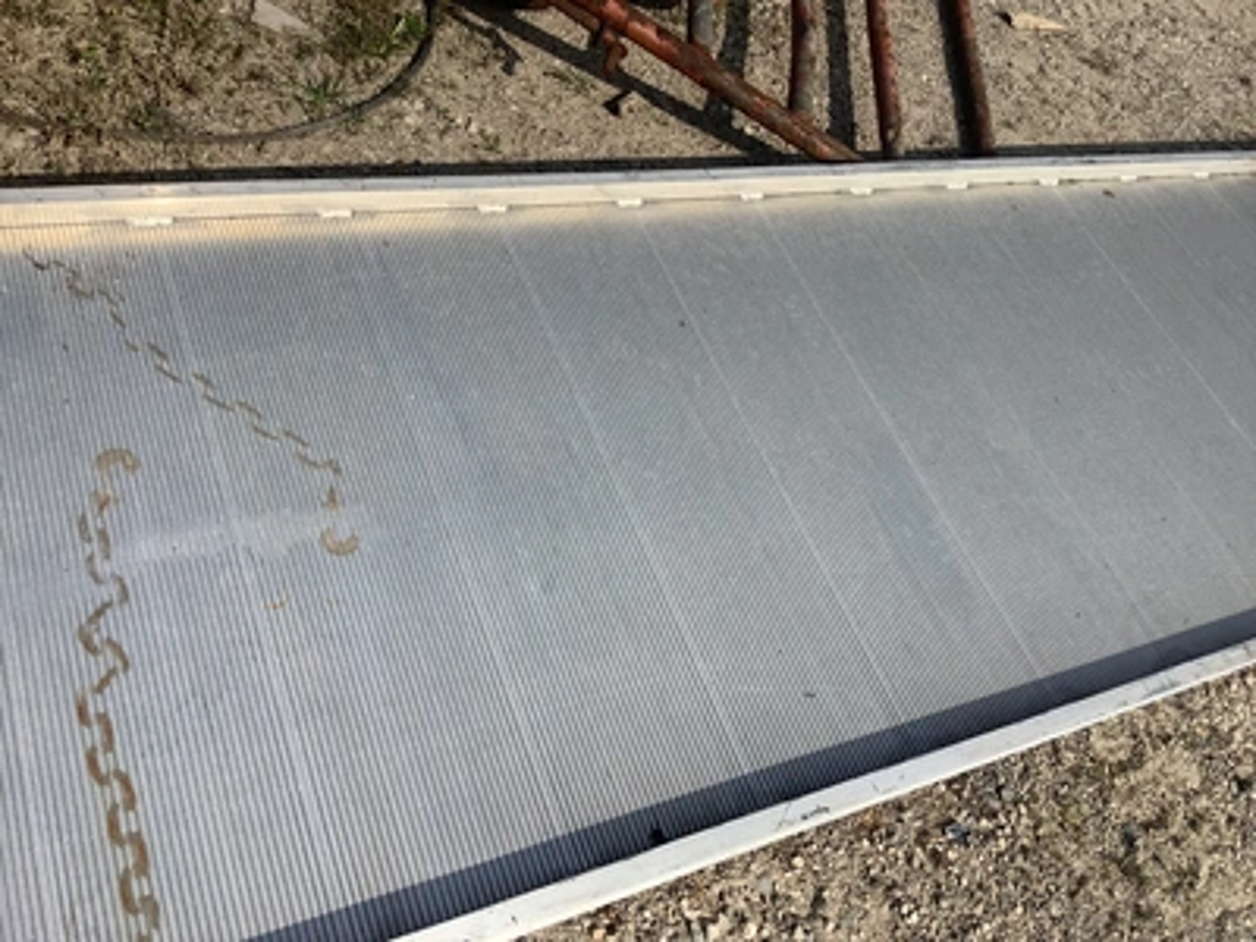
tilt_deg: -47.7
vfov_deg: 45.4
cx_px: 628
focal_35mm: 31
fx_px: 1125
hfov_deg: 58.4
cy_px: 471
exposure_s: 1/1698
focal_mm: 3.3
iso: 25
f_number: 2.4
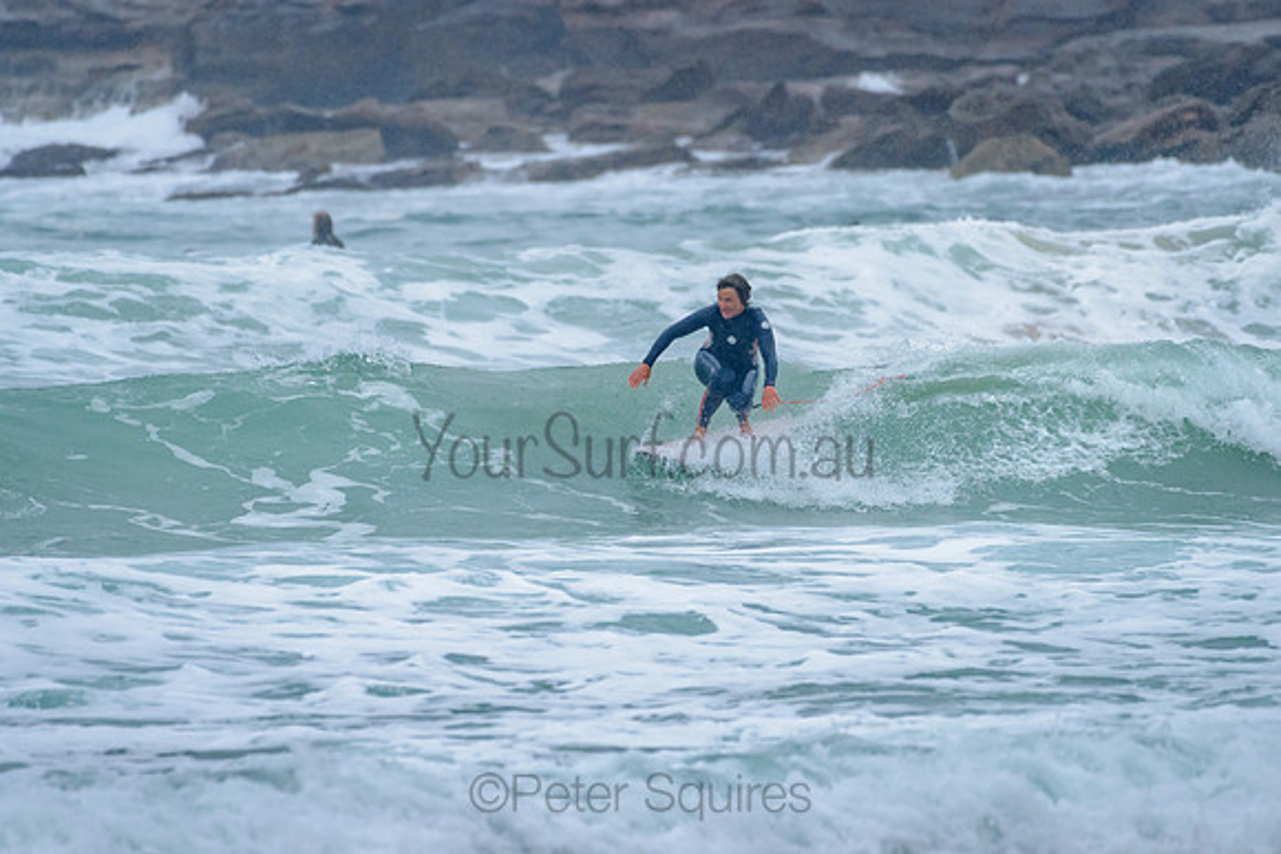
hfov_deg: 3.4
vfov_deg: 2.2
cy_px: 394
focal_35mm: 613
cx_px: 671
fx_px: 21826
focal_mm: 500
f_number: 5.6
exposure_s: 1/1000
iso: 1100
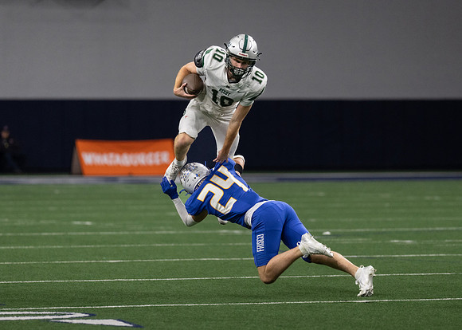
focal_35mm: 319
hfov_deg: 6.3
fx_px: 4185
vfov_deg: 4.5
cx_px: 224
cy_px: 185
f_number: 2.8
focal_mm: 200
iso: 1600
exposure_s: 1/1250
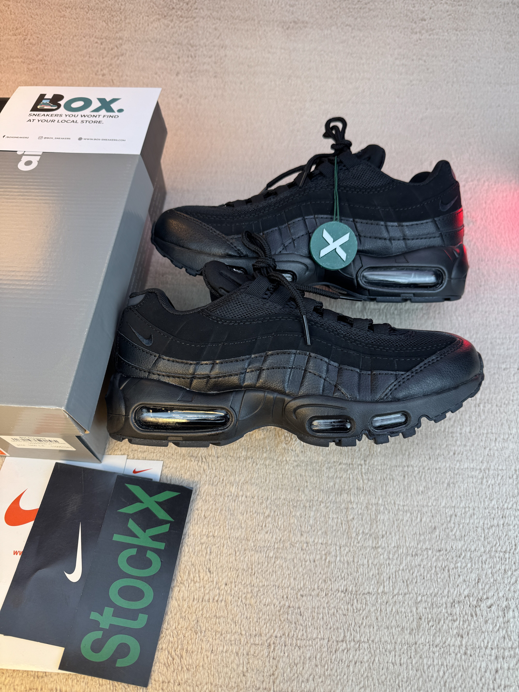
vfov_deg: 71.6
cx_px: 260
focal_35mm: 24
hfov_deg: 56.8
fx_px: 480
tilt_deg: -58.8
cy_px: 346
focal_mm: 6.76
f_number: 1.78
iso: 80
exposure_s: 1/693
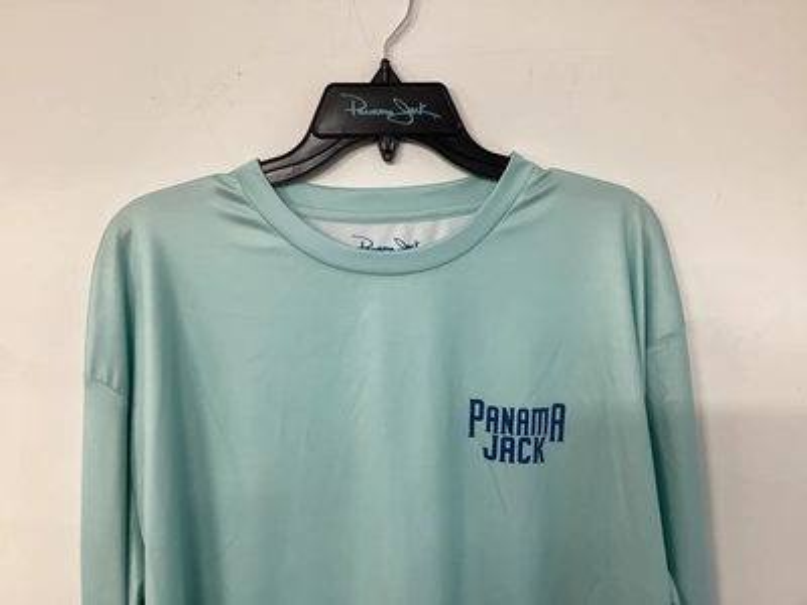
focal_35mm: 31
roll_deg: -0.1
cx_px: 404
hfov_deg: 58.4
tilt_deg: -5.9
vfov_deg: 45.4
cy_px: 302
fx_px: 723
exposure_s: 1/60
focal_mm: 3.3
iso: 125
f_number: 2.4
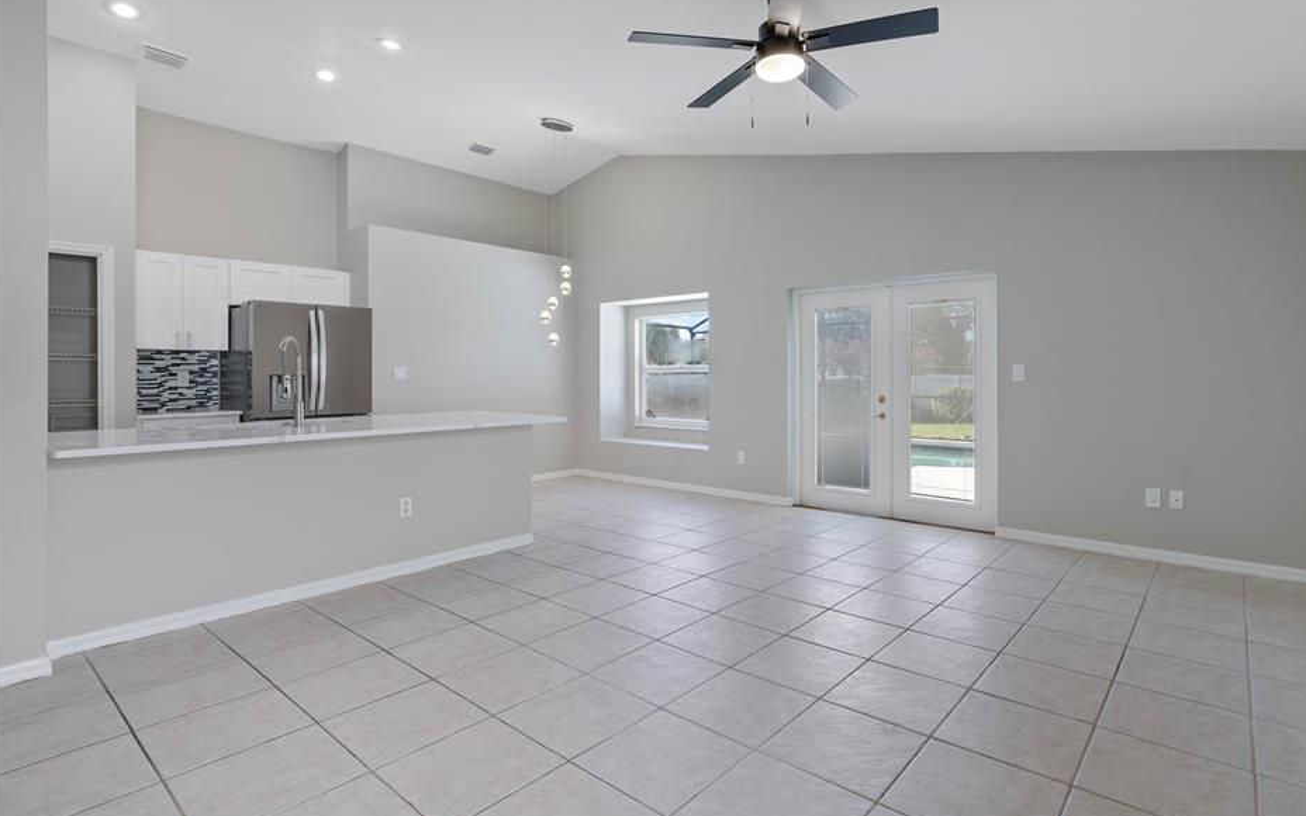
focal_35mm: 18
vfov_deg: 64.9
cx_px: 714
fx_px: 641
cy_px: 372
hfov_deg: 90.8
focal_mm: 16
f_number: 8
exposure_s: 1/2.5
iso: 100
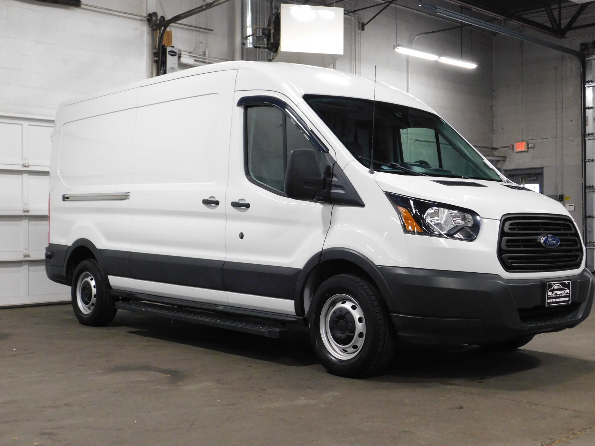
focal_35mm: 44
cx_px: 310
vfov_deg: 32.9
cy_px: 224
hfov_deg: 42.9
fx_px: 756
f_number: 3.6
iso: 400
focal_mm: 7.1
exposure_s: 1/30
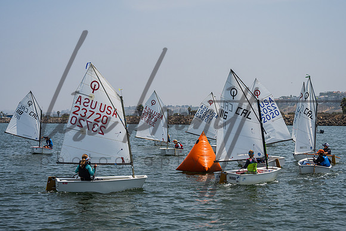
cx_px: 175
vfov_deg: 18.2
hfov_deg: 26.9
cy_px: 122
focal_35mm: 75
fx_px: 722
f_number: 6
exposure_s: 1/2500
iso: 320
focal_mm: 66
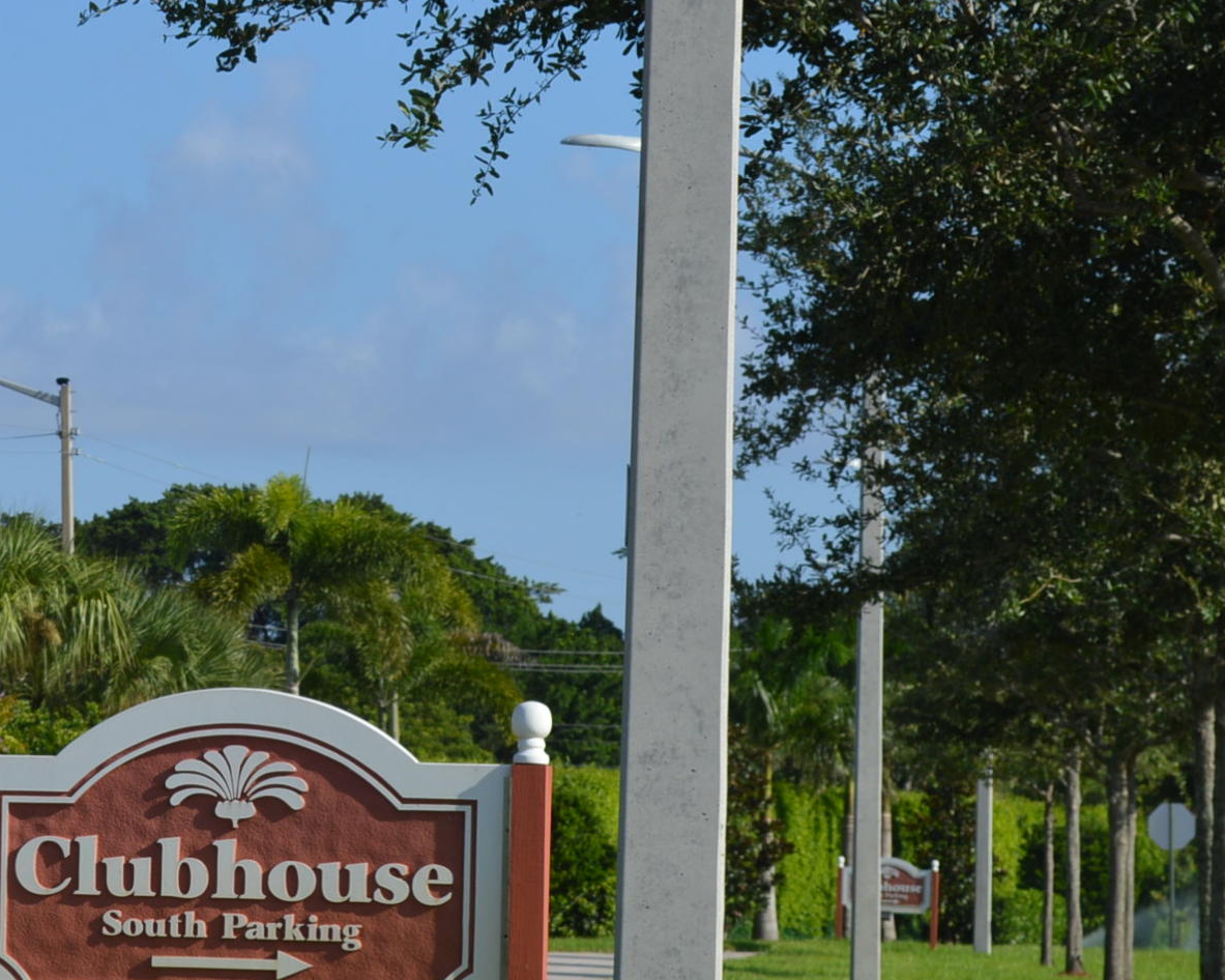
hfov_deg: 9.7
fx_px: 7112
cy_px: 528
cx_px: -212
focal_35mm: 196
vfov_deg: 7.9
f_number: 8
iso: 100
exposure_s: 1/250
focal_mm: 55
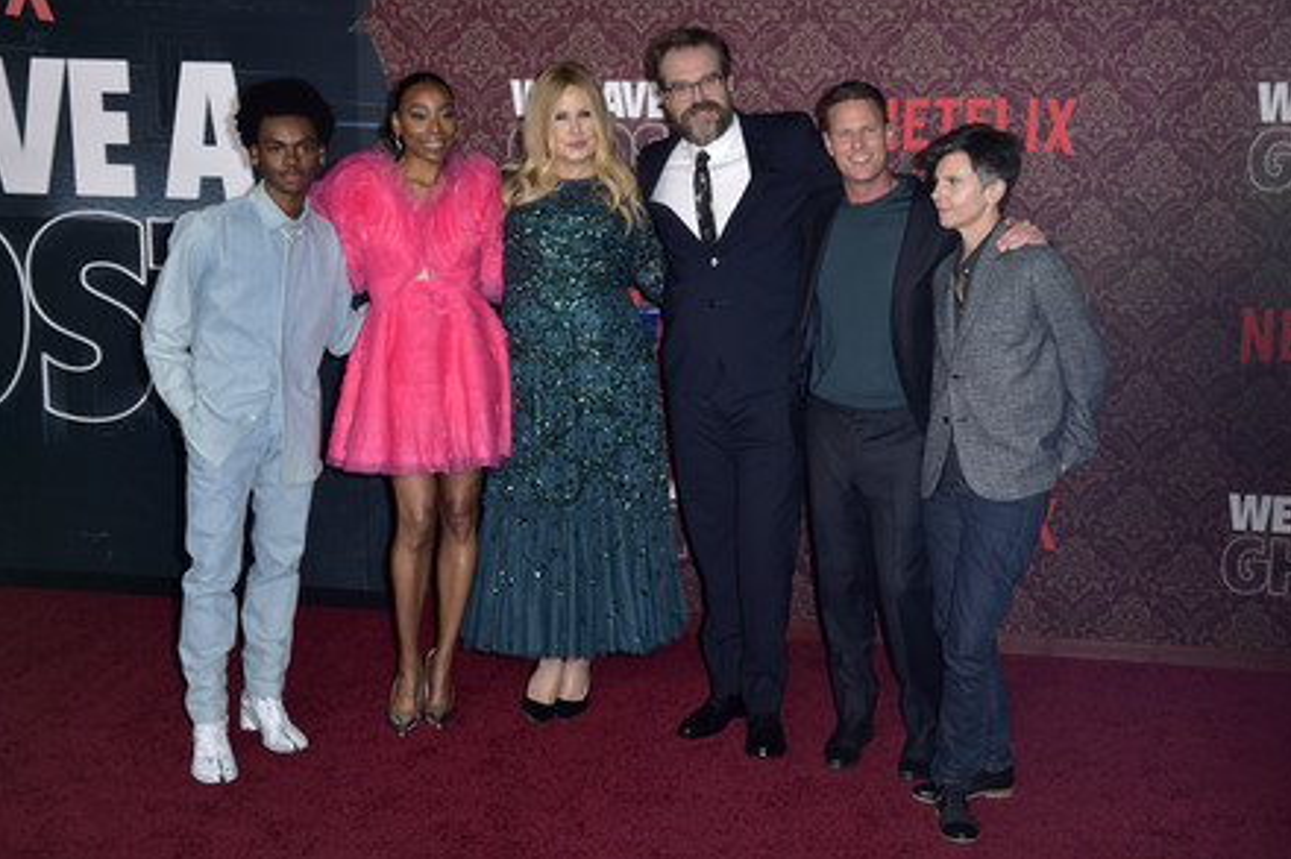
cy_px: 428
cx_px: 654
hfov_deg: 42.8
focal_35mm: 46
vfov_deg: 29.2
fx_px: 1649
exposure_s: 1/250
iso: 400
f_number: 6.3
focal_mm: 45
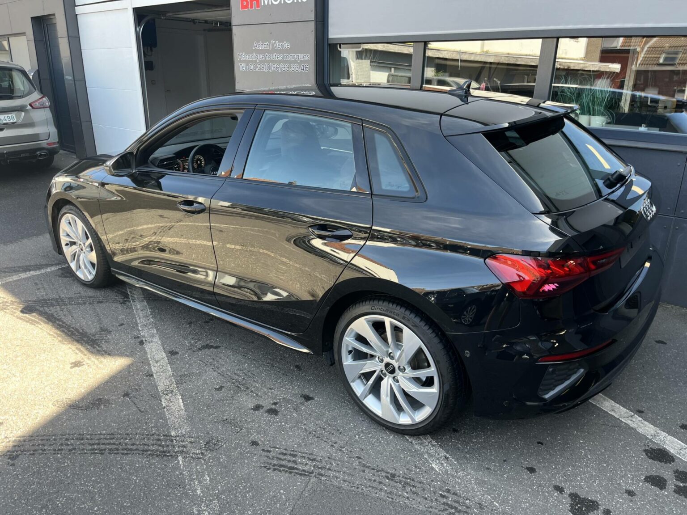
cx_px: 344
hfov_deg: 67.3
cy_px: 258
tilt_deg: -19.9
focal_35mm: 26
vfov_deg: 53.1
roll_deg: -0.5
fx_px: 516
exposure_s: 1/130
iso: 32
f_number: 1.6
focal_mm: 5.1
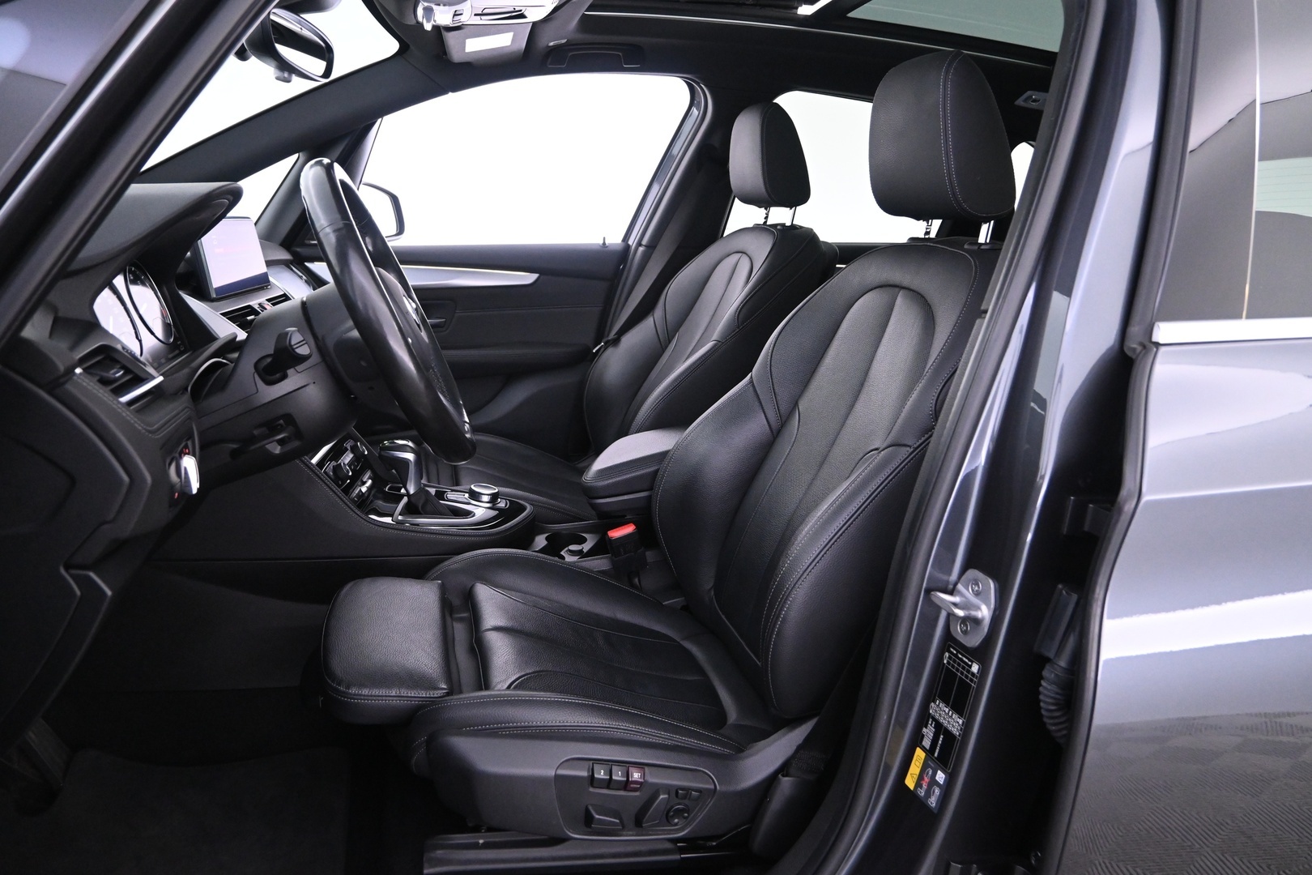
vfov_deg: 53.1
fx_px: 875
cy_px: 438
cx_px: 656
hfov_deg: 73.7
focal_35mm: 24
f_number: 3.5
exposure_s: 1/25
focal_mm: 16
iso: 3200
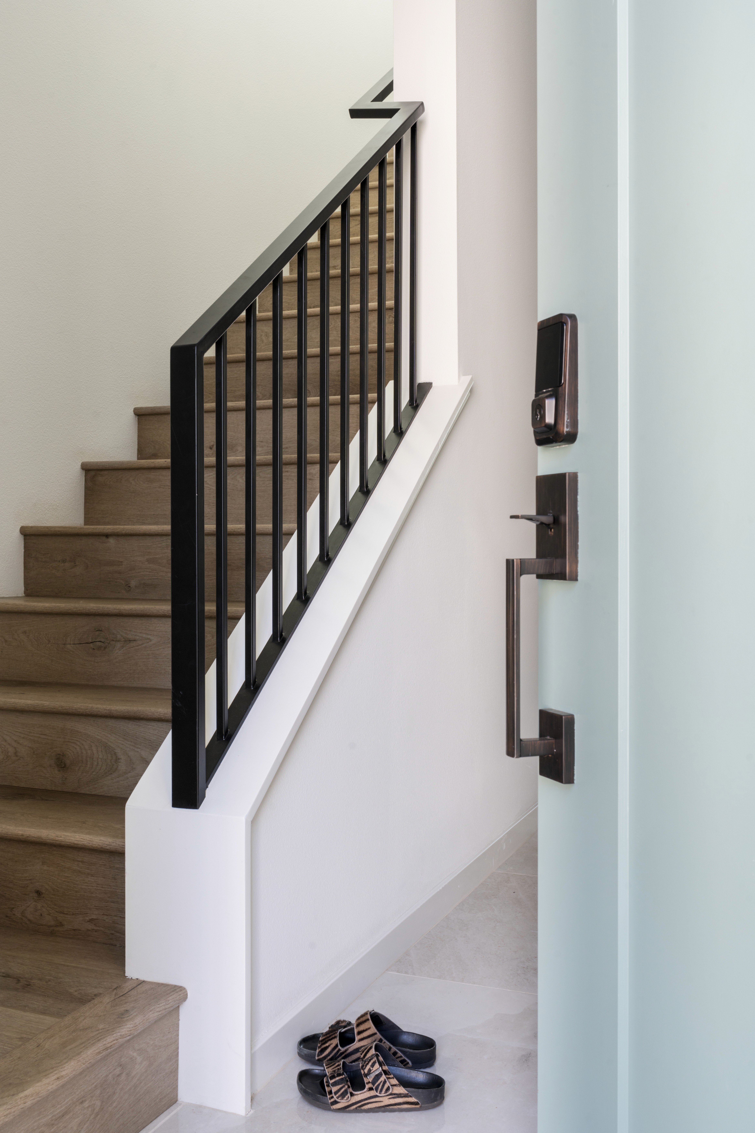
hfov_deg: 37.9
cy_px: 566
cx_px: 378
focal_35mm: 35
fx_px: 1101
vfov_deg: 54.4
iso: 400
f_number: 13
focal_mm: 35
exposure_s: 1/8
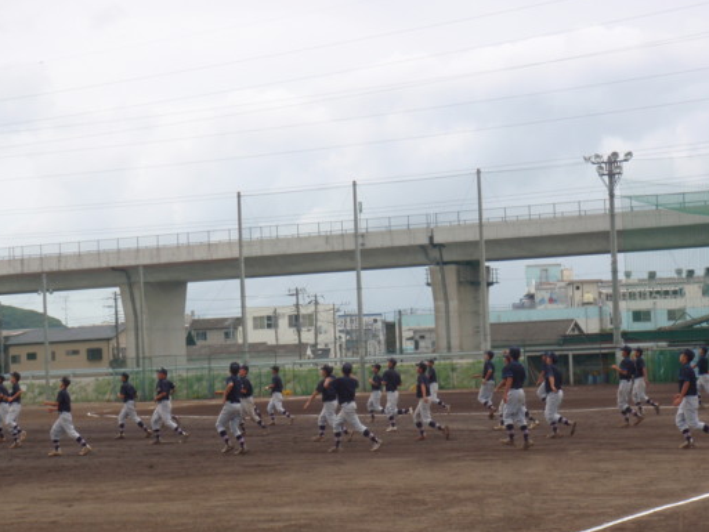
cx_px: 341
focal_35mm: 76
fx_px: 1557
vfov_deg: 19.4
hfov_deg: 25.7
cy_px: 305
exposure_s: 1/250
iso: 80
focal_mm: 11.76
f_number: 4.7
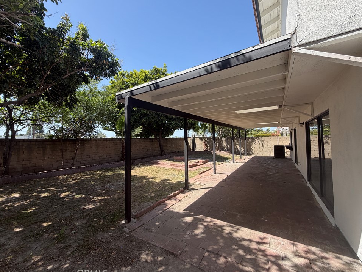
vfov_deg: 81.7
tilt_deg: +2.6
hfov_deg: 98.1
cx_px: 174
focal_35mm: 15
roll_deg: +2.1
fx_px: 157
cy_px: 133
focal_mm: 2.22
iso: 40
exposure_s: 1/554
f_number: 2.2
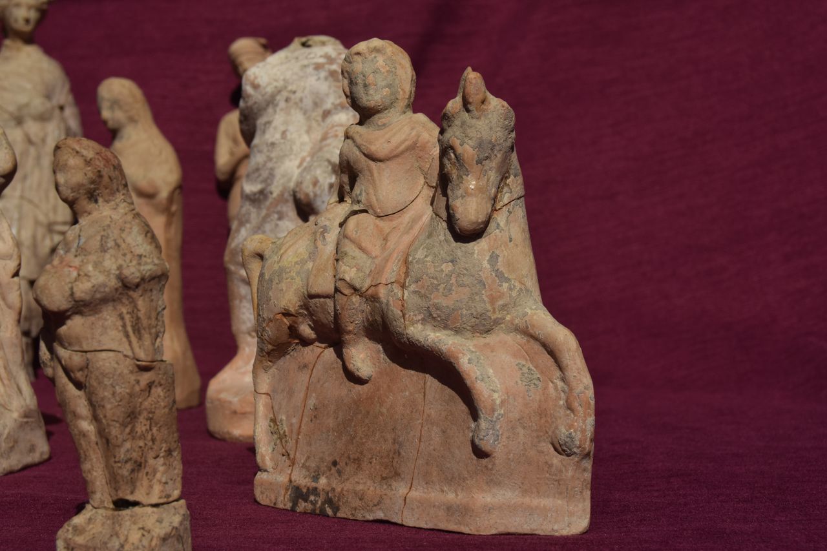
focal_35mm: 72
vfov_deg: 18.9
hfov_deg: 28.1
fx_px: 1654
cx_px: 414
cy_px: 276
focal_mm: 48
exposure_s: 1/1250
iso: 320
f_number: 14
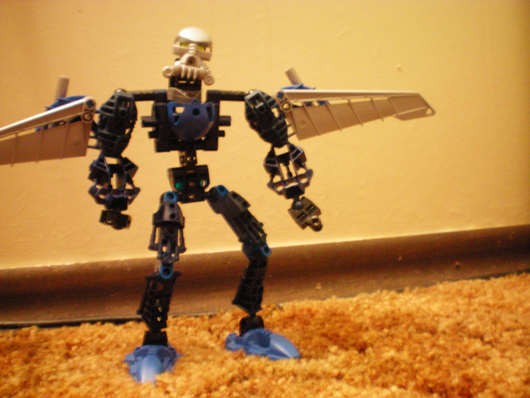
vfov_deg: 37.7
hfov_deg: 49.0
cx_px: 265
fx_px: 582
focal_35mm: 38
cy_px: 199
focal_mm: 6.3
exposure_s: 1/4
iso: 400
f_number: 3.1
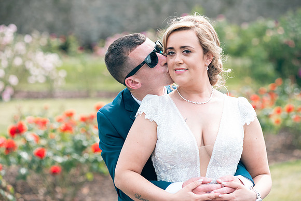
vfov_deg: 11.4
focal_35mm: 120
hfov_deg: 17.1
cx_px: 150
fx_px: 1004
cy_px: 100
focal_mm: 120
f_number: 3.5
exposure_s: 1/250
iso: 80
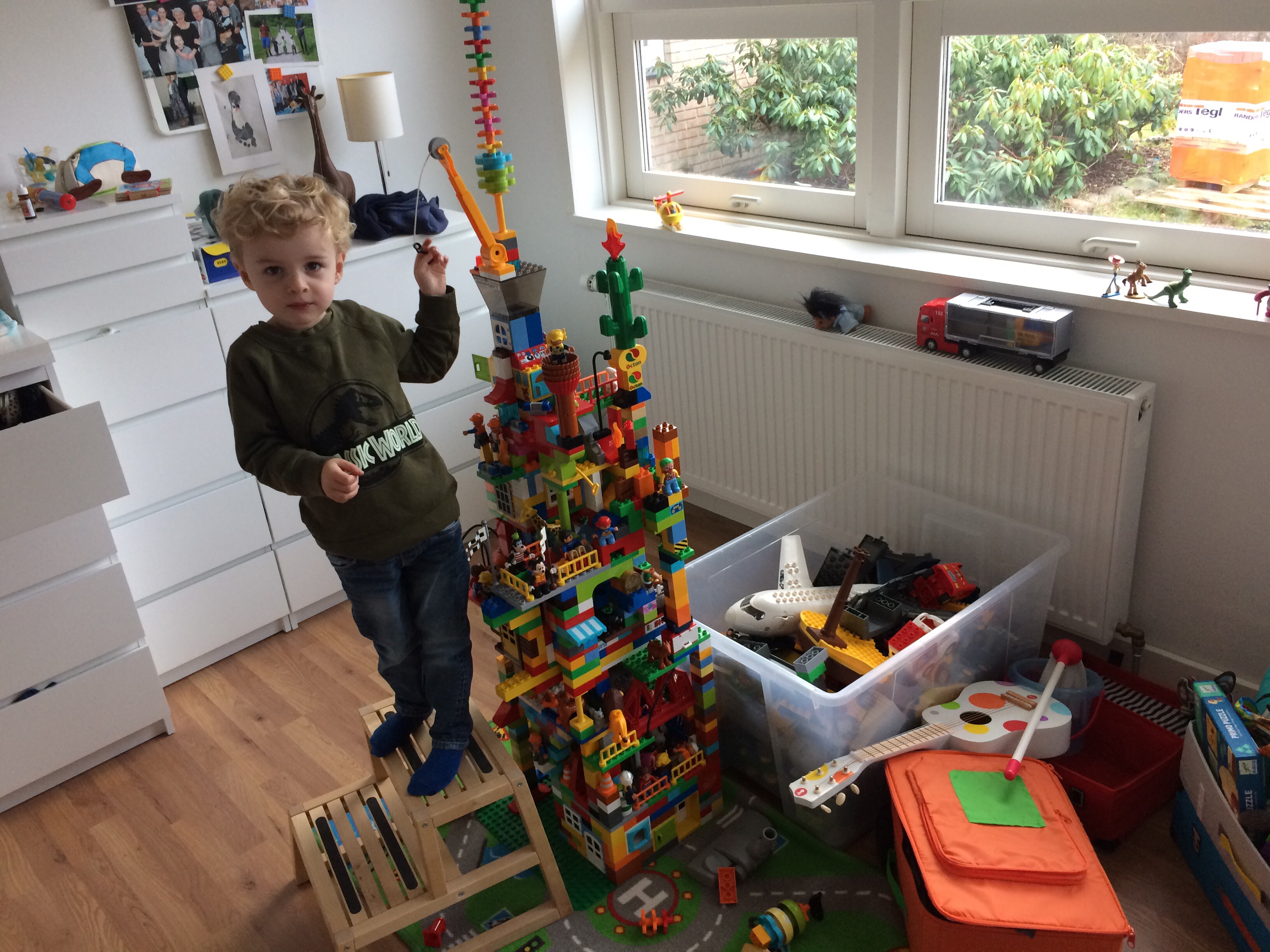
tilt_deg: -27.3
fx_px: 1064
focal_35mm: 29
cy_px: 476
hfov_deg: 61.7
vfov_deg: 48.2
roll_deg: +4.2
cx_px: 635
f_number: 2.2
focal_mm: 4.15
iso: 125
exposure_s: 1/33
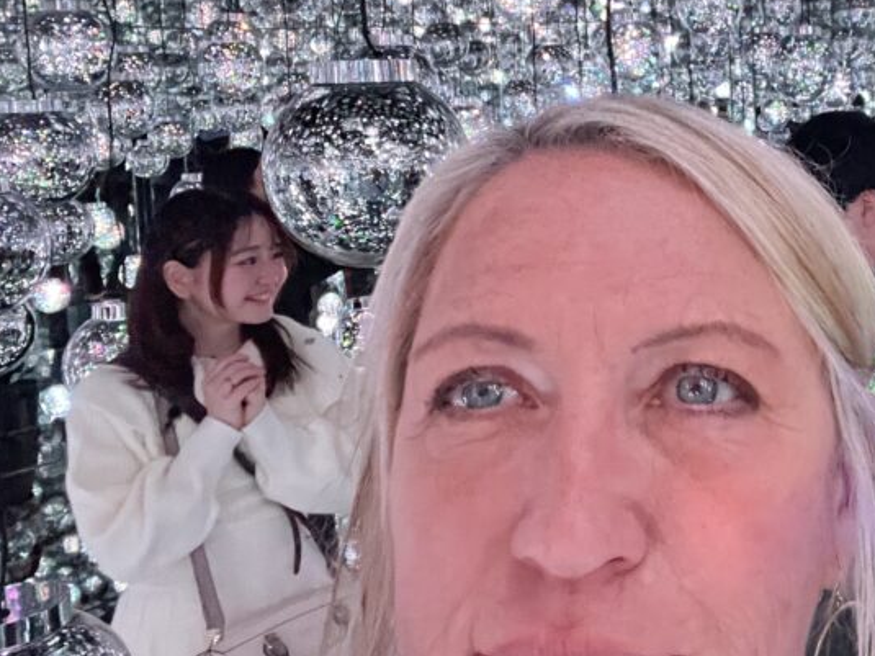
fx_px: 1112
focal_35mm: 44
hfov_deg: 39.5
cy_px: 162
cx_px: 806
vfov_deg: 32.2
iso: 640
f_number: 2.2
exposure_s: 1/23
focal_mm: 2.71
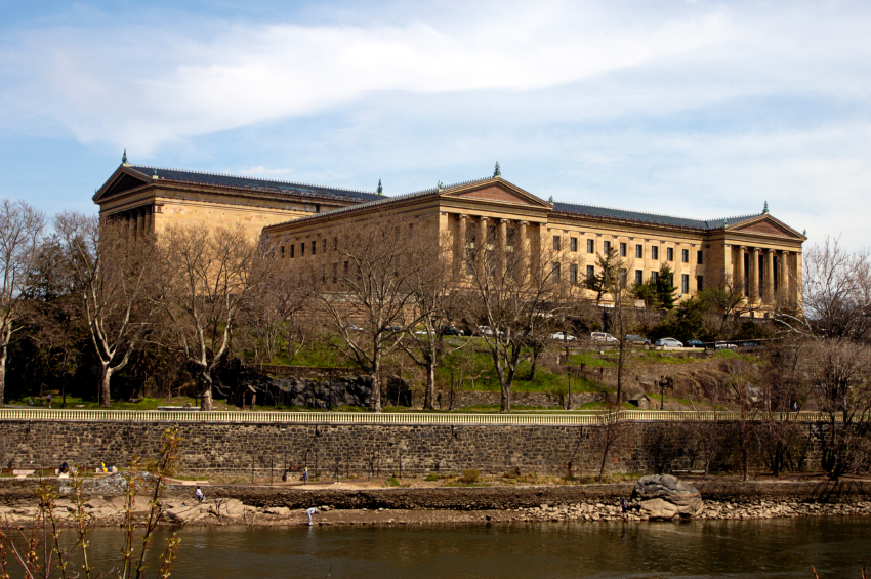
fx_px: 1305
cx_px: 436
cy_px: 290
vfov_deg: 25.0
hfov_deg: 36.9
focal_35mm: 54
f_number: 20
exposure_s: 1/60
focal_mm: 36
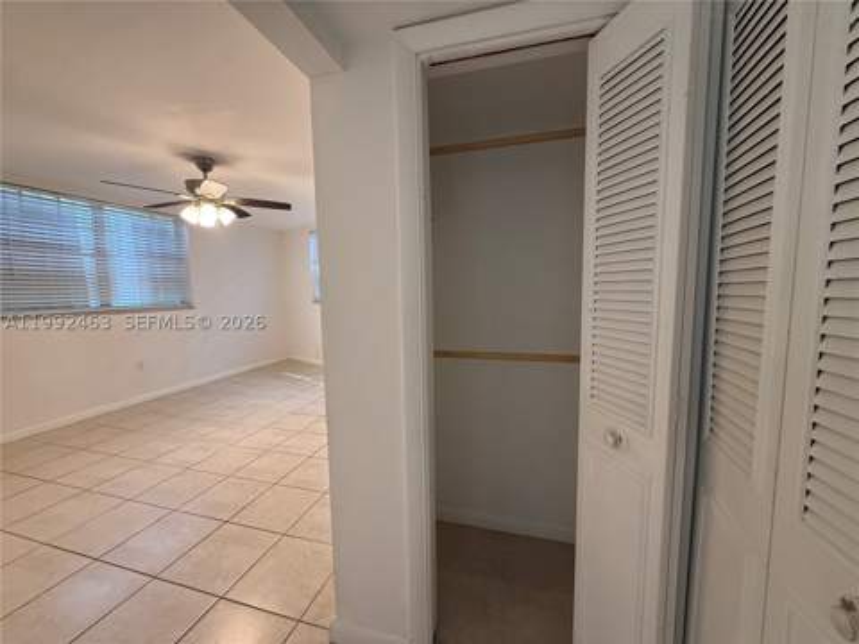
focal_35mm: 14
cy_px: 322
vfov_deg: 85.7
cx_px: 430
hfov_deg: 102.1
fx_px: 347
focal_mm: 2.22
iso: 200
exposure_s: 1/60
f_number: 2.2
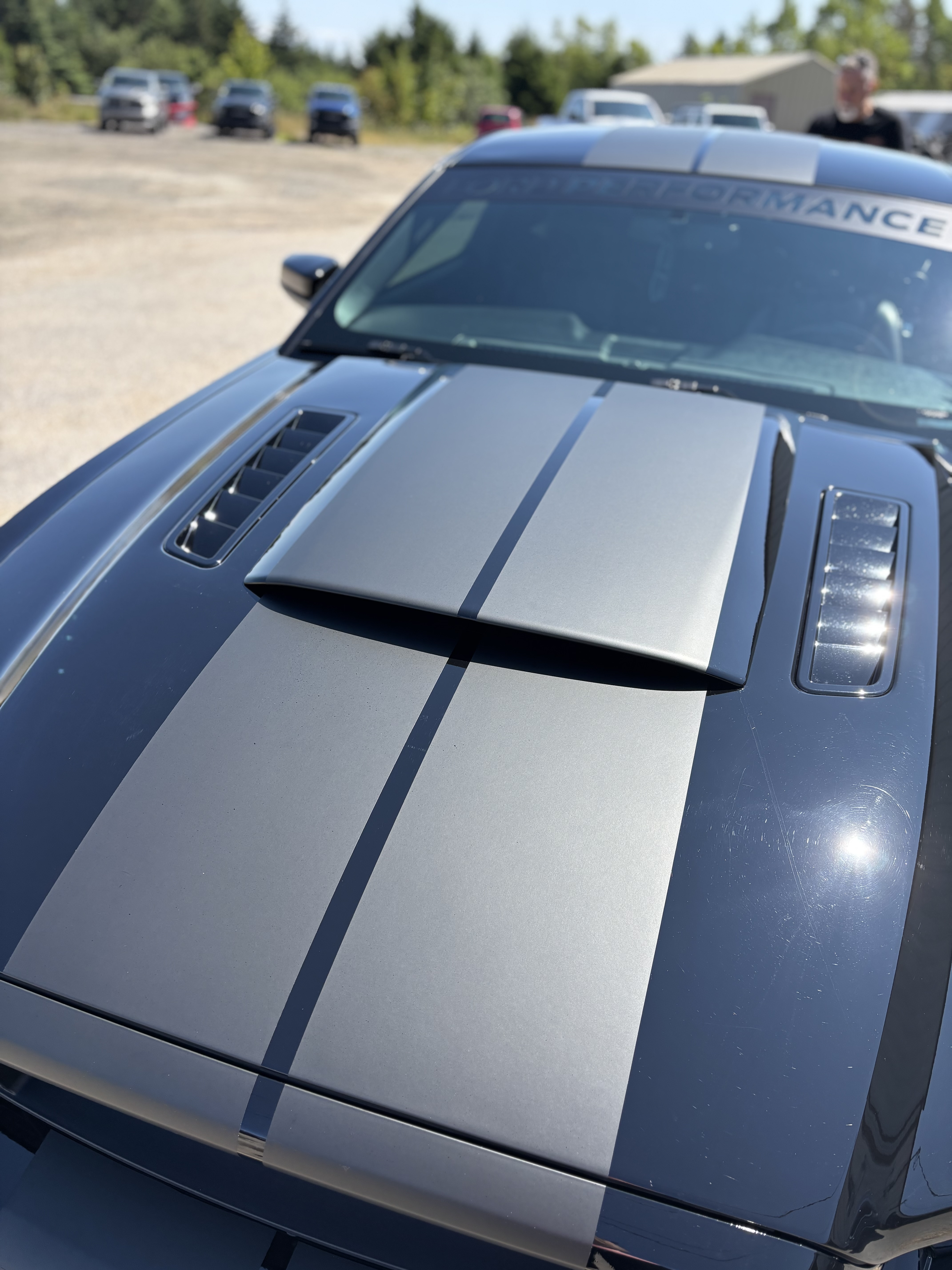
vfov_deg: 67.3
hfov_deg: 53.1
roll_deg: -4.8
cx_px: 476
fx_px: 953
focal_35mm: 26
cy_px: 635
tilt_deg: -28.9
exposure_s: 1/1190
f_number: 1.6
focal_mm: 5.96
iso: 50
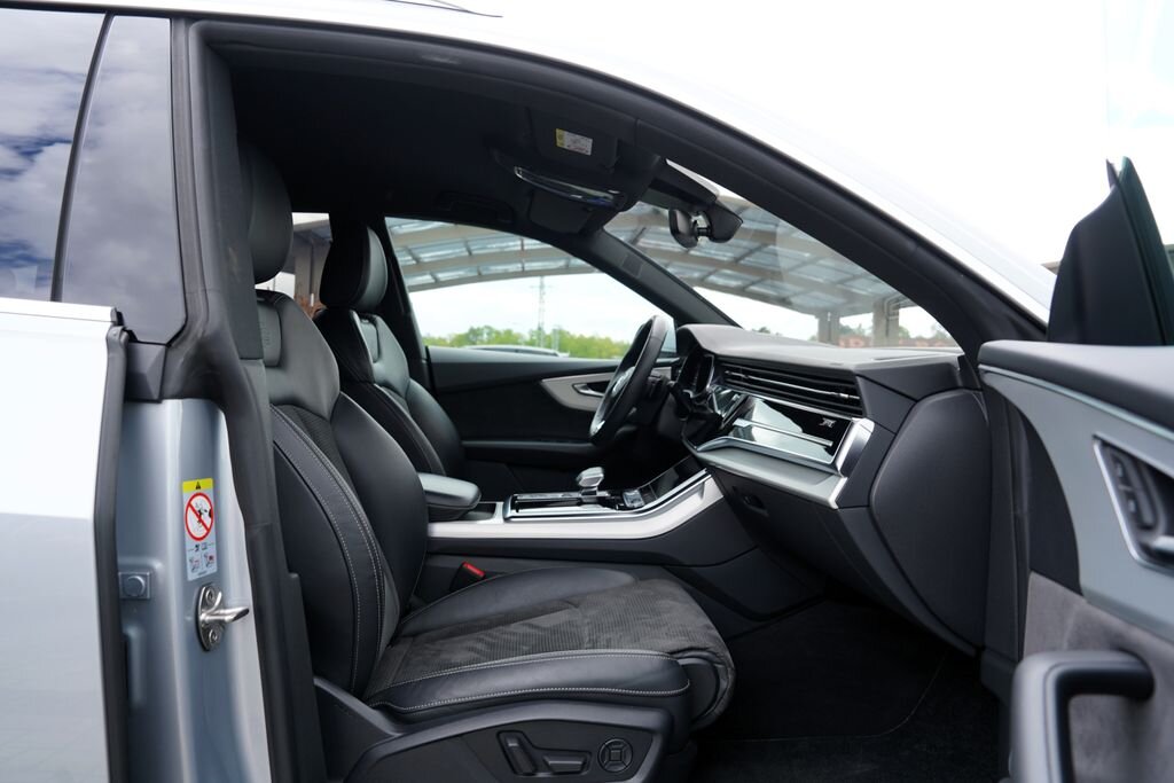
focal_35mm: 24
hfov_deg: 73.7
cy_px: 392
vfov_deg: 53.1
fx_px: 783
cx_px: 587
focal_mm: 24
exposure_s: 1/100
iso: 100
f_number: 5
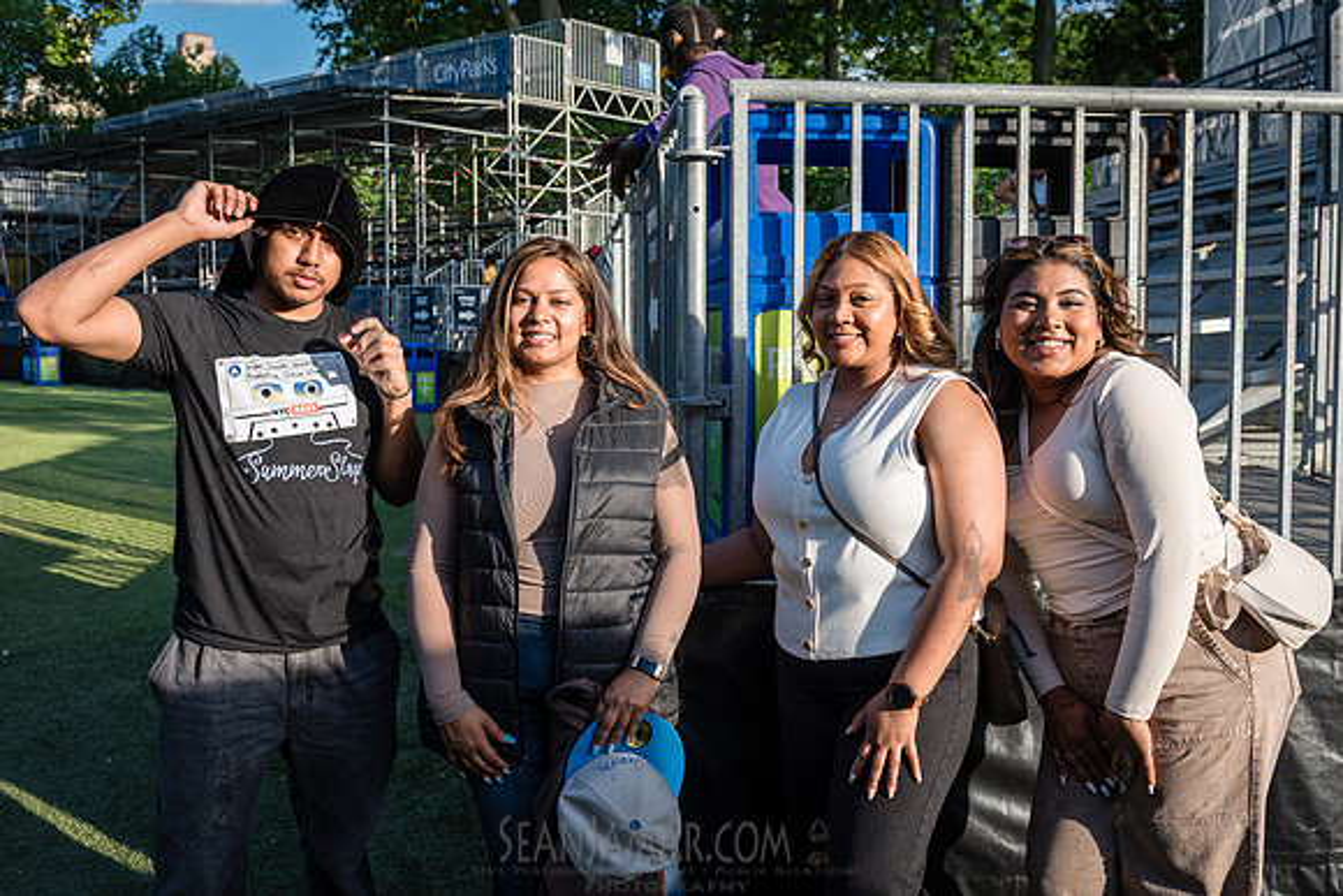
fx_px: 1281
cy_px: 397
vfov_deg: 38.5
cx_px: 696
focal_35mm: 34
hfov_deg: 55.3
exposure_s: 1/500
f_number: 4.5
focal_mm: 29
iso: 200
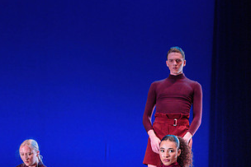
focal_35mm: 90
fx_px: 628
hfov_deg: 22.5
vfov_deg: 15.0
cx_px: 171
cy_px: 160
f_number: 2.8
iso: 2500
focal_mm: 40
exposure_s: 1/250
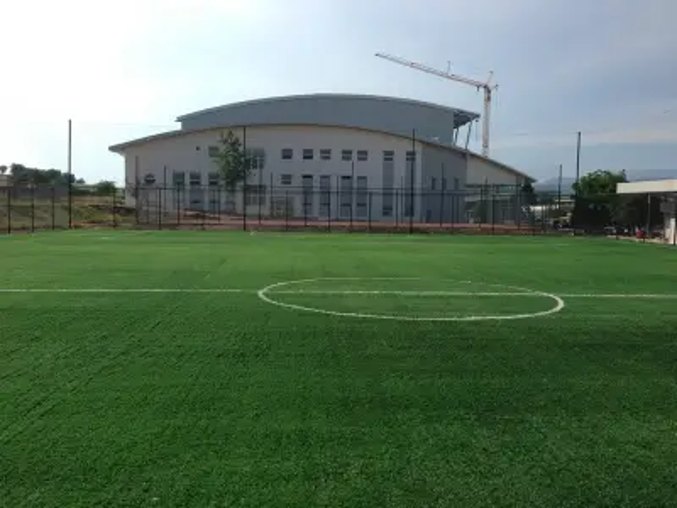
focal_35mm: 33
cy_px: 254
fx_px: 645
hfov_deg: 55.4
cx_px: 338
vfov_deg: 42.9
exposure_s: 1/1869
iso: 50
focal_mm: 4.13
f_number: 2.4
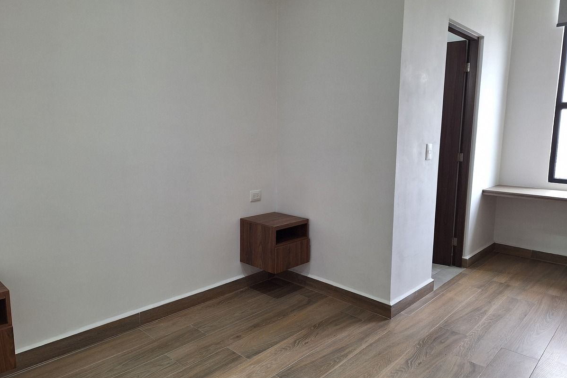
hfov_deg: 73.8
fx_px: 378
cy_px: 188
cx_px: 284
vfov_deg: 53.1
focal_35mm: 24
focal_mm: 5.54
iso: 80
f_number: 1.8
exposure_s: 1/40
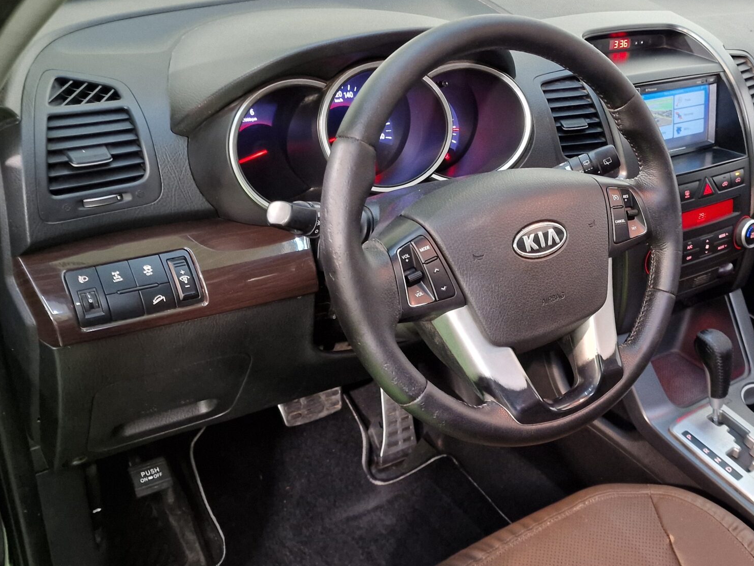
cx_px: 589
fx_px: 871
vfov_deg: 35.9
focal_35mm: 40
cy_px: 268
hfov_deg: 44.8
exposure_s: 1/33
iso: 320
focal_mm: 6.4
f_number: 1.8
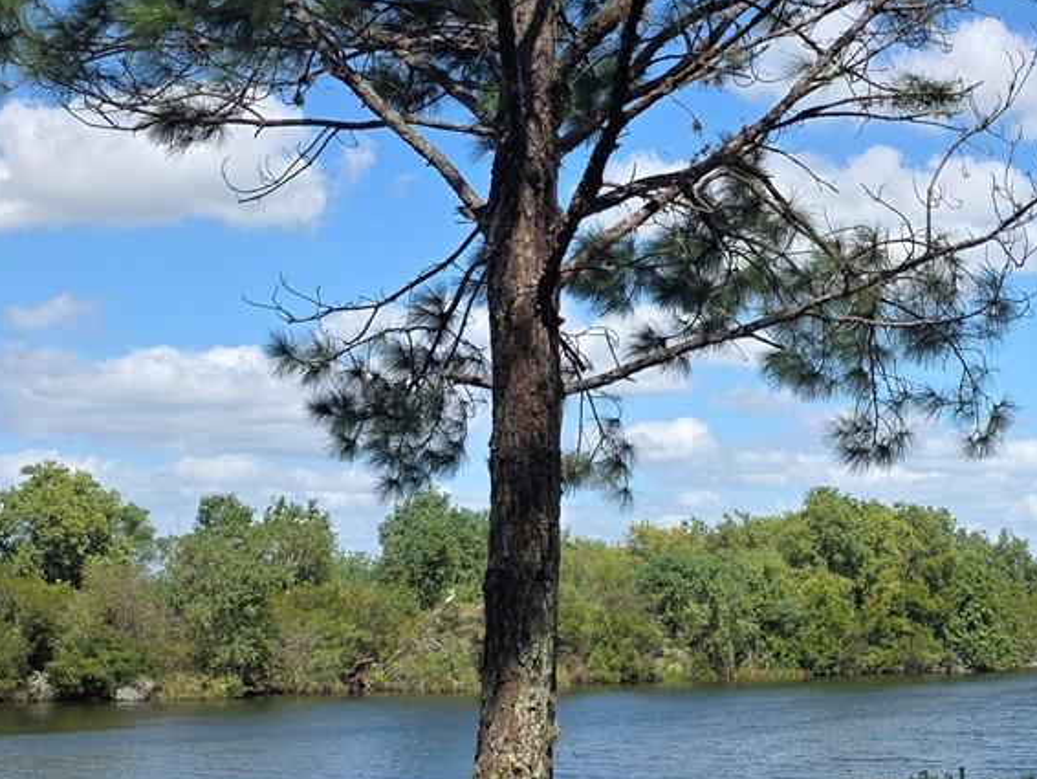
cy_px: 433
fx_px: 1948
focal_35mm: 65
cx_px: 868
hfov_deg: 29.0
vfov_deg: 22.6
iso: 80
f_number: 1.7
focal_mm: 6.3
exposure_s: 1/5017
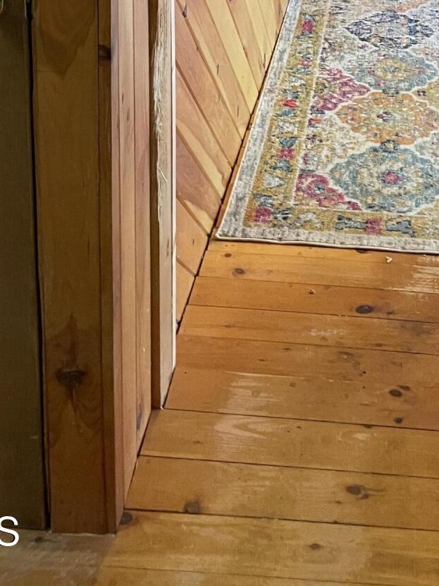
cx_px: 336
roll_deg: -3.6
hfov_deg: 23.4
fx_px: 1049
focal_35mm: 62
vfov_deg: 27.7
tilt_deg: -12.5
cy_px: -103
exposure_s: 1/60
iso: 320
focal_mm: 4.2
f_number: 1.6
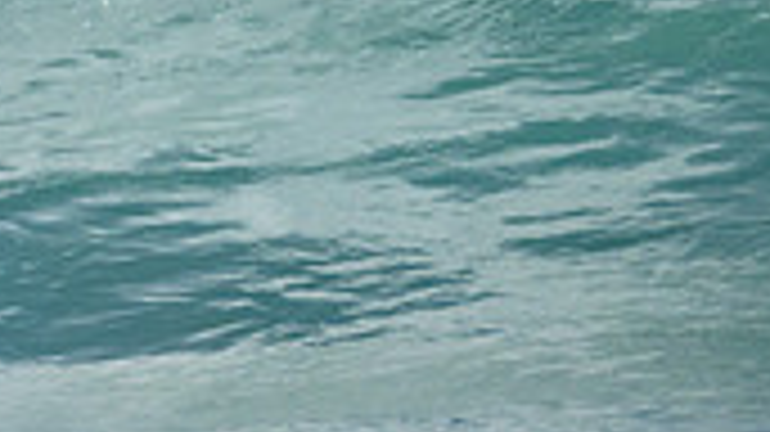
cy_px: -223
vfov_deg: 0.4
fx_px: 58040
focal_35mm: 2844
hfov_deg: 0.8
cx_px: -495
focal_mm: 800
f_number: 11
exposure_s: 1/1600
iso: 2000
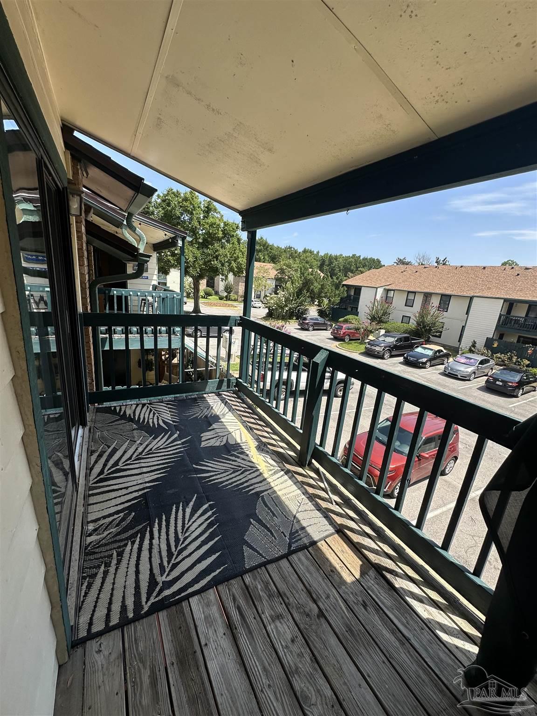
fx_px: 290
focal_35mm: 14
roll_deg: -5.7
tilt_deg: -15.3
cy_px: 358
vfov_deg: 102.1
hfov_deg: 85.7
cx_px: 268
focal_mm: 2.22
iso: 40
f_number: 2.2
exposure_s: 1/997
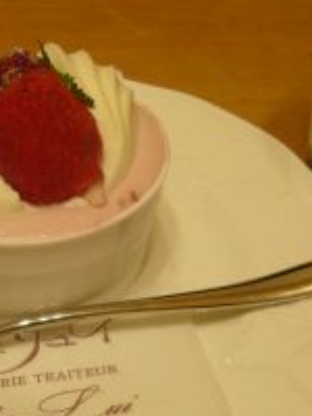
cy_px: 252
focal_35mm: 70
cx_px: 92
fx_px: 841
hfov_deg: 20.9
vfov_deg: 27.7
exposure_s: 1/15
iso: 100
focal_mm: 5.8
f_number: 2.8
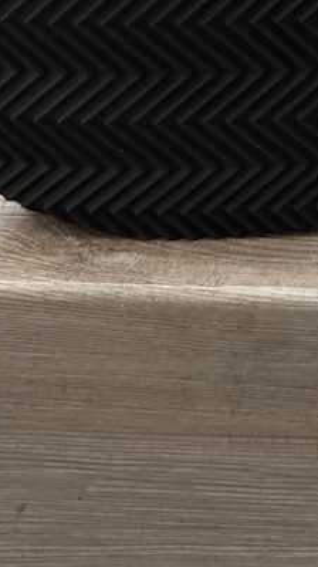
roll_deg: -2.9
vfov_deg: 25.8
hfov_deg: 16.2
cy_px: -174
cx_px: 419
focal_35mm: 70
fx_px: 1051
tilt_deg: -21.1
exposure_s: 1/60
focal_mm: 6.76
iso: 320
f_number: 1.78
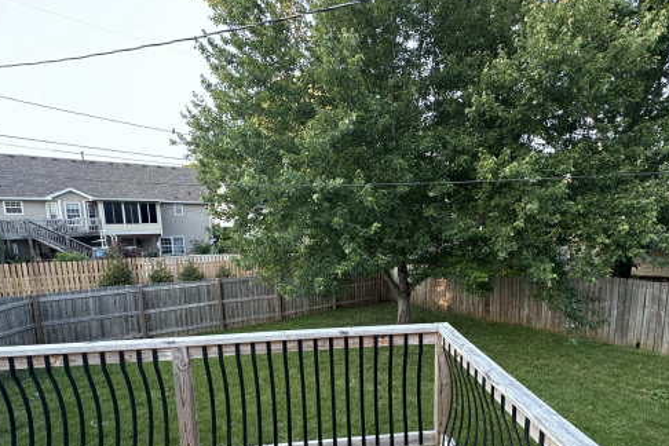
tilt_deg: -7.3
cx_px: 372
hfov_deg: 83.7
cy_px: 281
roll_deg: +1.5
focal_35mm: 20
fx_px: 372
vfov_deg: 61.0
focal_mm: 2.22
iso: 100
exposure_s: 1/99
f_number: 2.2
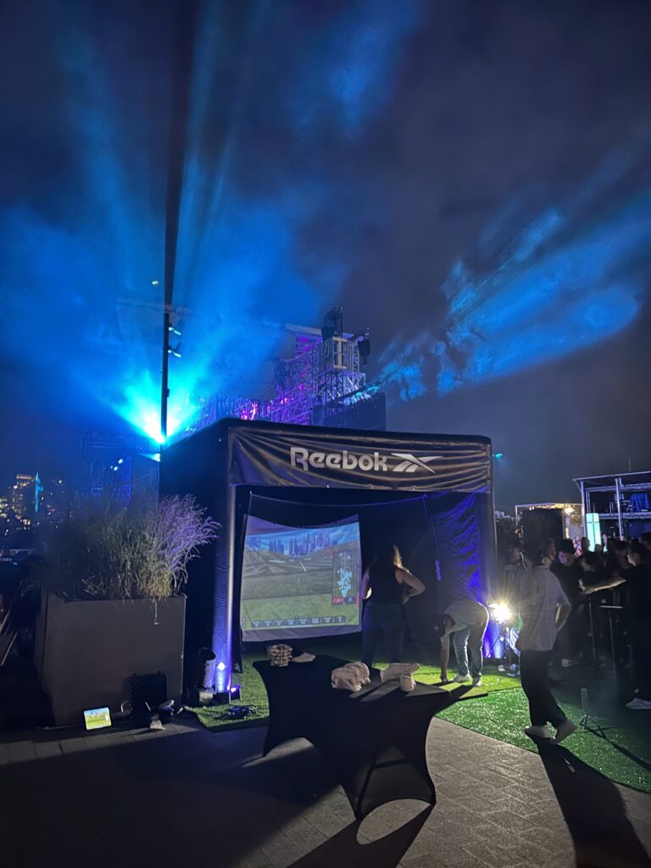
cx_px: 326
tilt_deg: +8.9
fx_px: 652
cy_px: 434
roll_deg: -0.7
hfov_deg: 53.1
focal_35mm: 26
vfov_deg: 67.3
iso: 1000
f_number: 1.5
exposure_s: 1/19
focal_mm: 5.7
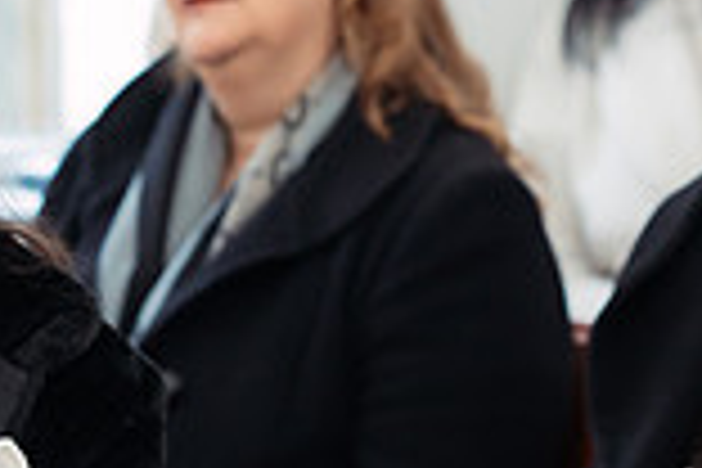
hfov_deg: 6.5
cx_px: 356
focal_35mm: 317
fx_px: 6181
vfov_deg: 4.3
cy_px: 472
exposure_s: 1/250
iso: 1600
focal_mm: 85
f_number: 2.8
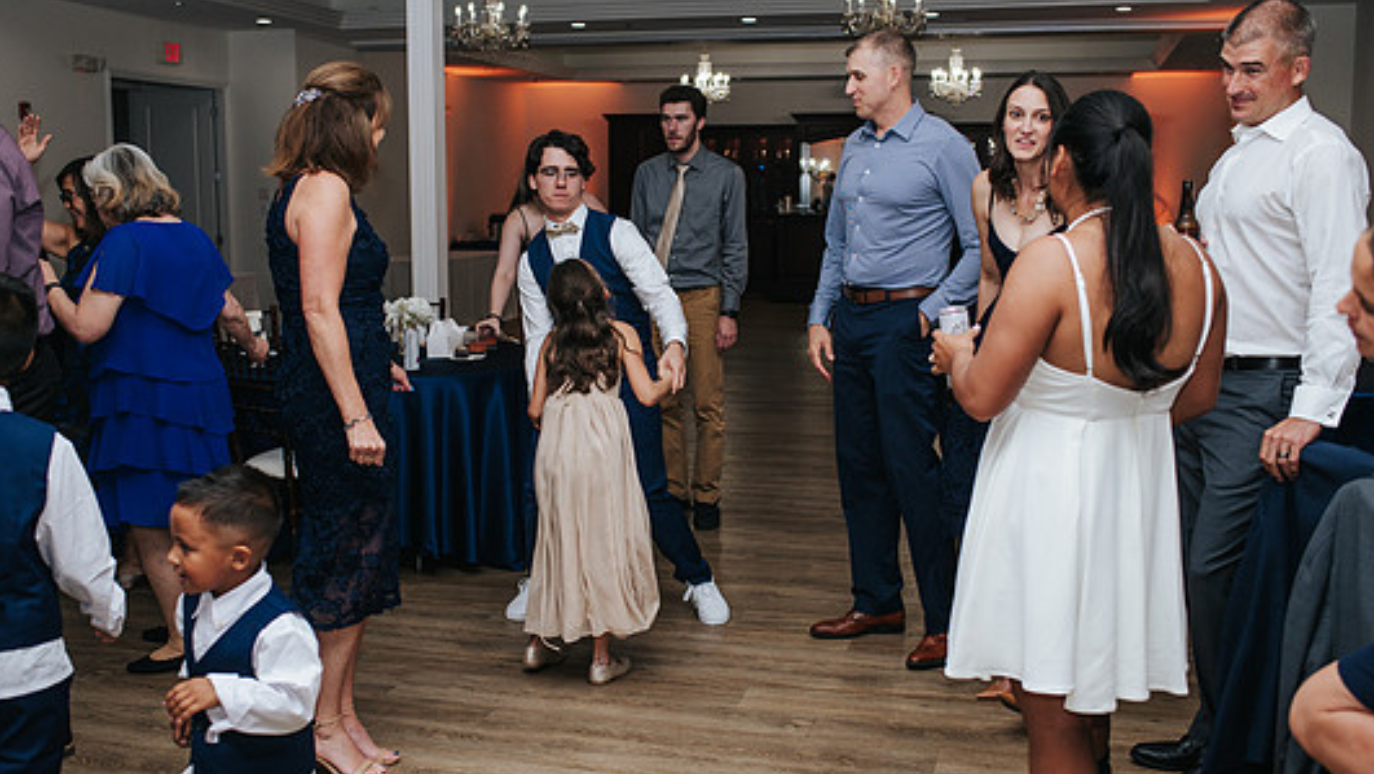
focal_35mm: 40
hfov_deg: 50.4
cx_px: 652
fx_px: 1458
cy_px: 396
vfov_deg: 29.7
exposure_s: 1/200
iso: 800
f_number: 3.2
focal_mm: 35
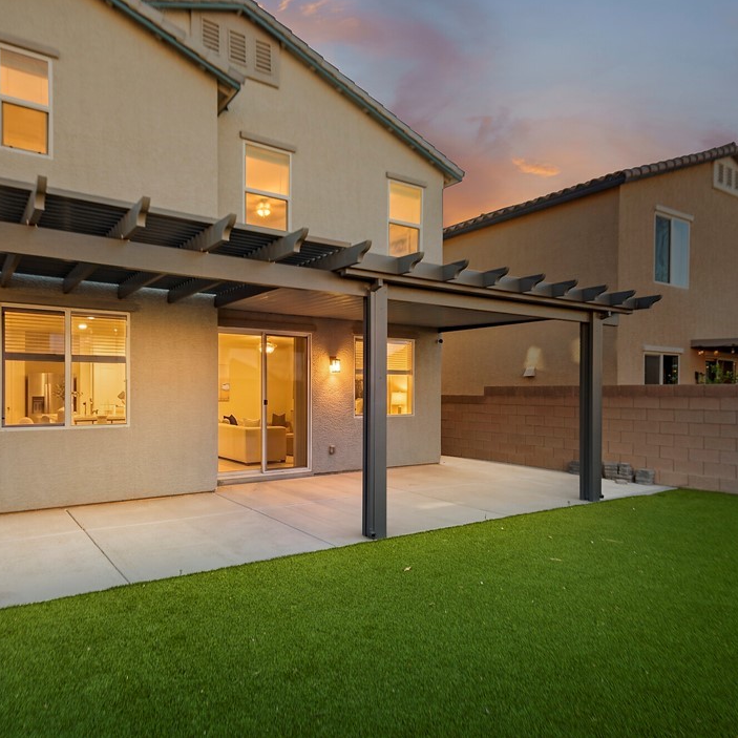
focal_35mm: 21
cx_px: 276
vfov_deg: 72.1
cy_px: 359
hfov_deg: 70.9
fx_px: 507
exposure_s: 1/20
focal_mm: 16
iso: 100
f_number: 8
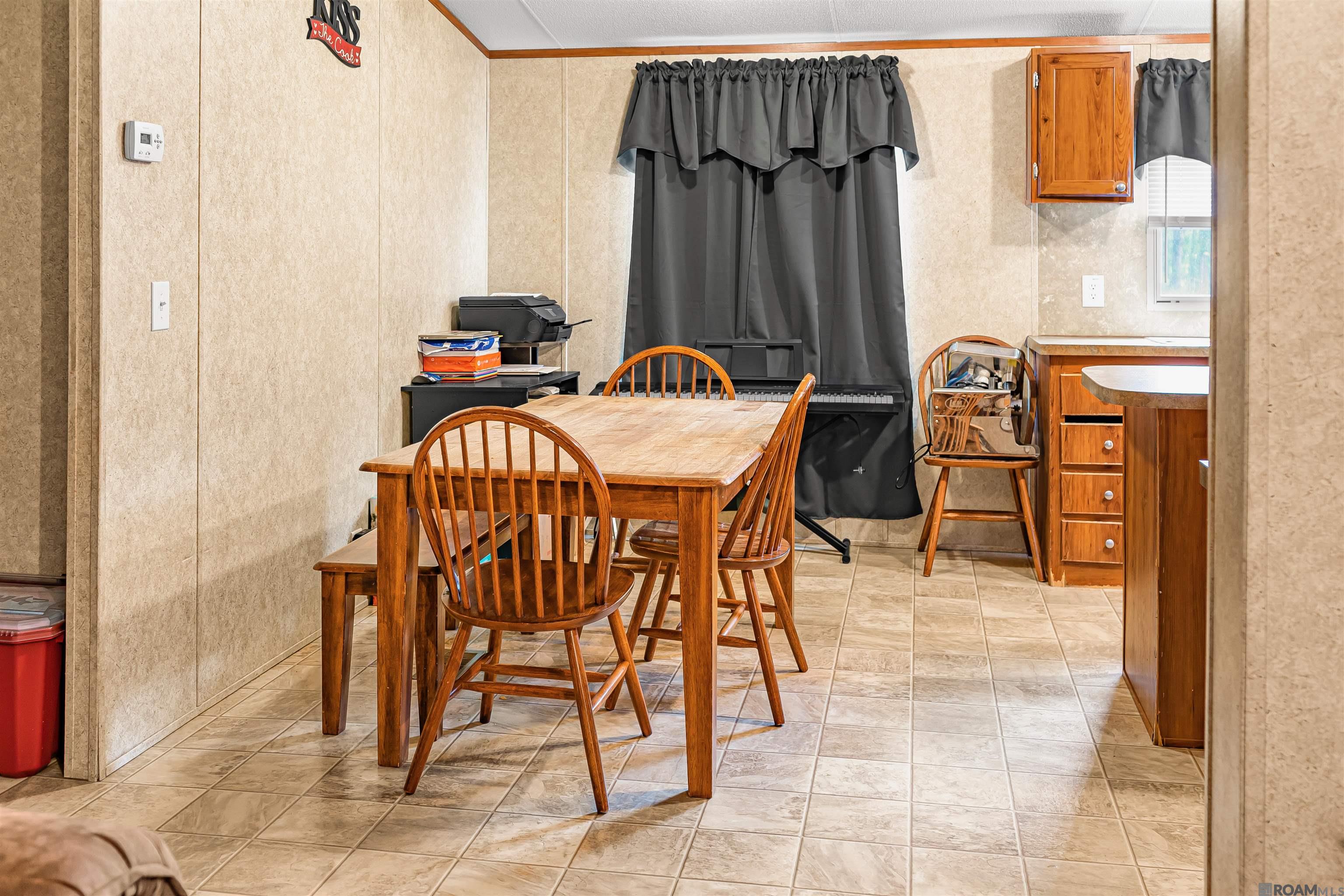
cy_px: 448
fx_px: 1269
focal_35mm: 34
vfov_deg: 38.9
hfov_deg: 55.8
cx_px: 672
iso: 160
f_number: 5
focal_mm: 34
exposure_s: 1/2
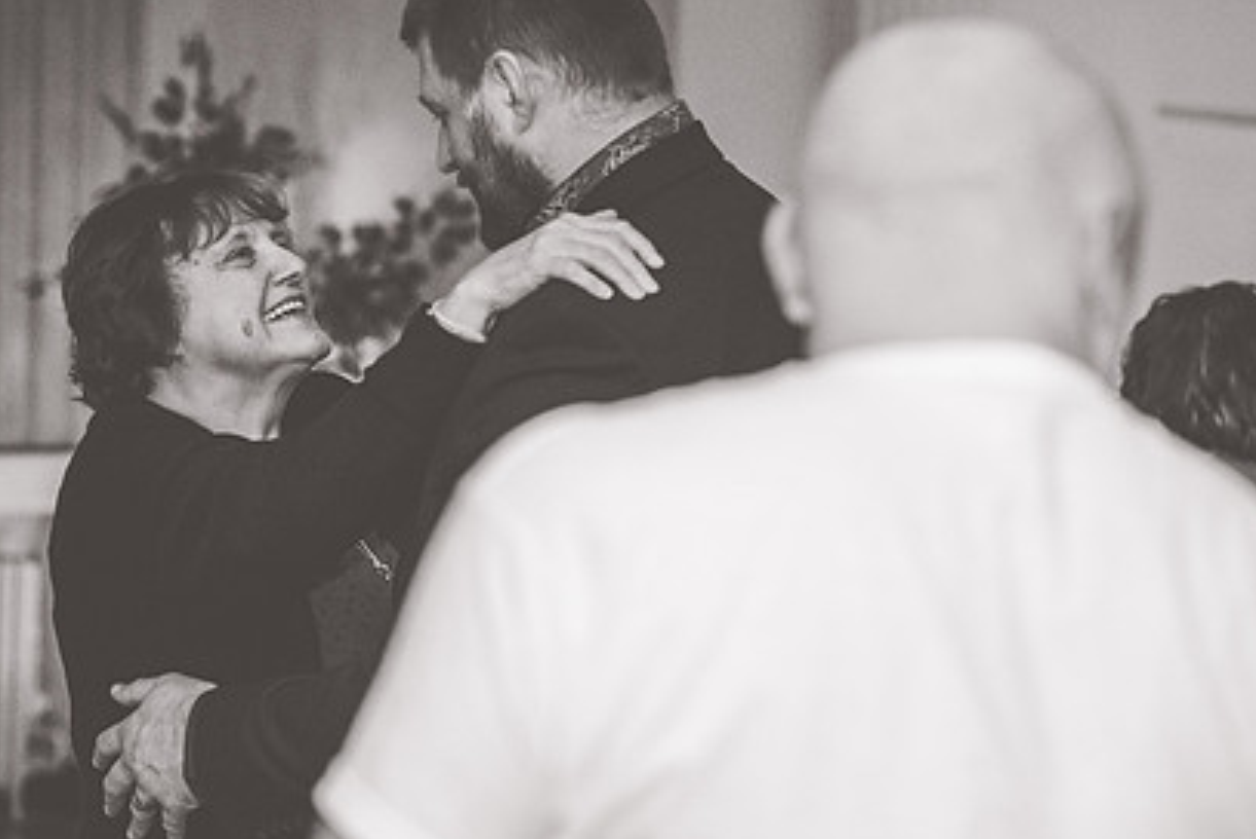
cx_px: 491
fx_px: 4224
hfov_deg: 16.9
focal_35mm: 121
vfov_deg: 11.3
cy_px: 412
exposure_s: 1/125
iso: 640
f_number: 3.2
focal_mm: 85
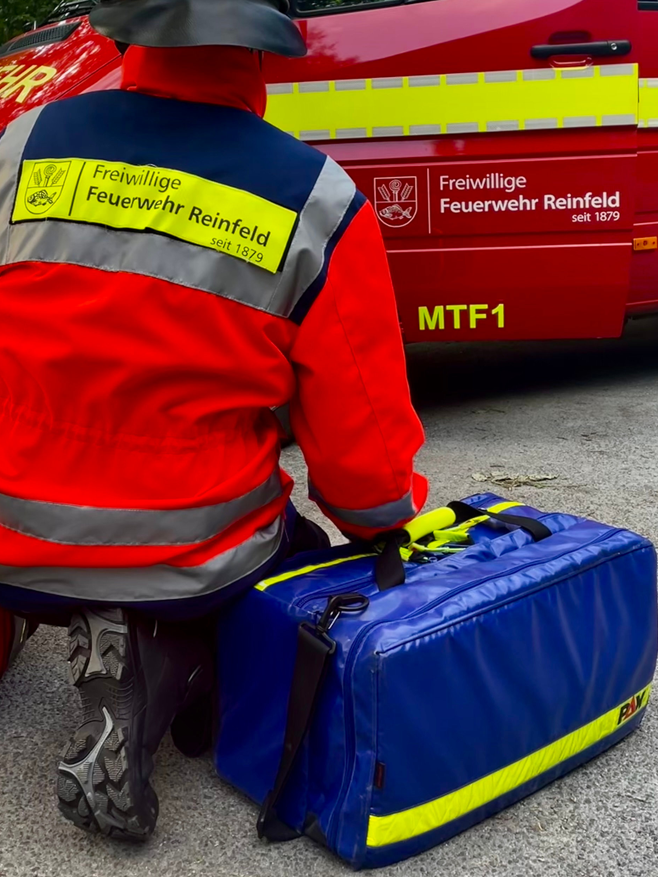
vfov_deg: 43.6
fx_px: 1064
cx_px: 252
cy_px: 236
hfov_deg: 34.2
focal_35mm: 42
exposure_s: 1/121
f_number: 1.6
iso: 32
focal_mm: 4.2
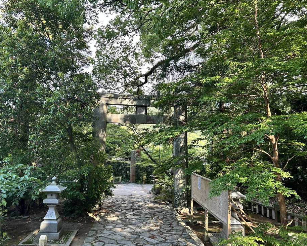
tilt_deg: +0.9
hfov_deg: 62.2
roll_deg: +0.1
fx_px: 254
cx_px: 144
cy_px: 123
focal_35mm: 28
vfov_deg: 51.5
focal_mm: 5.7
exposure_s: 1/187
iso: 50
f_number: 1.5
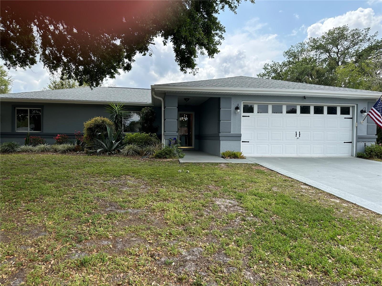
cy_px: 143
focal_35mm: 24
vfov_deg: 56.8
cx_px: 191
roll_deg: -1.2
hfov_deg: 71.6
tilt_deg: -0.8
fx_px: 265
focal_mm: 6.86
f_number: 1.78
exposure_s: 1/2299
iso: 80
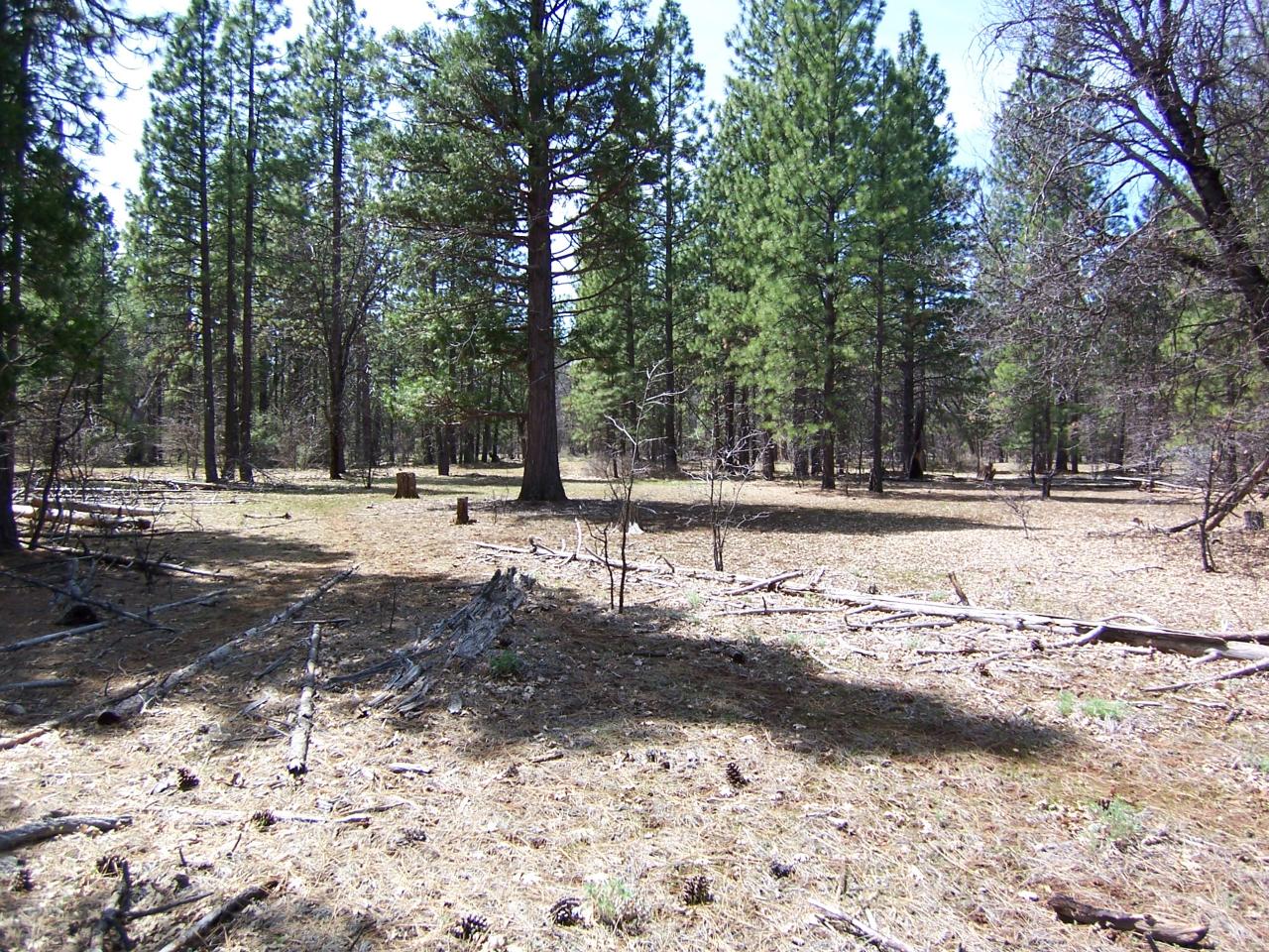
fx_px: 843
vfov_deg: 58.9
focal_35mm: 23
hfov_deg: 73.9
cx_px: 634
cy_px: 476
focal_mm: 3.8
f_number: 2.8
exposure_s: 1/320
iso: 64
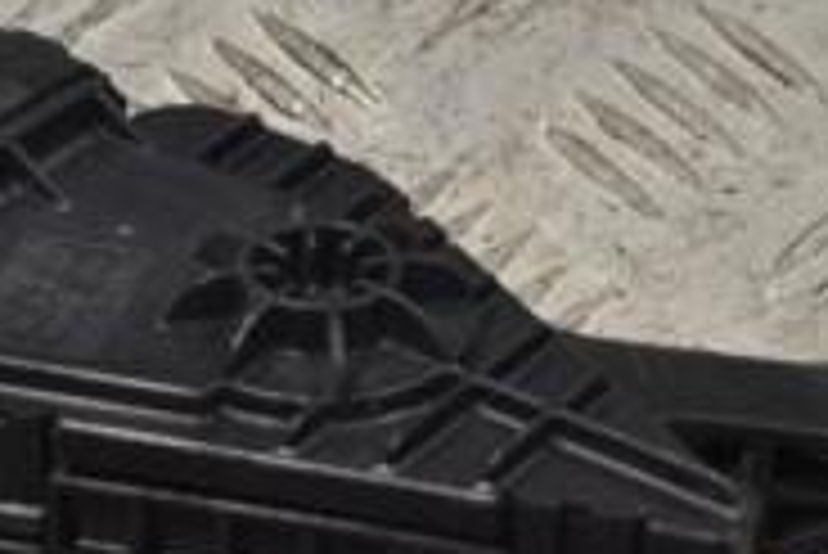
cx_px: 765
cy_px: 212
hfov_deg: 9.5
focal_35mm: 215
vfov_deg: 6.4
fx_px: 4949
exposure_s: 1/100
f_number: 5.3
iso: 400
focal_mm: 44
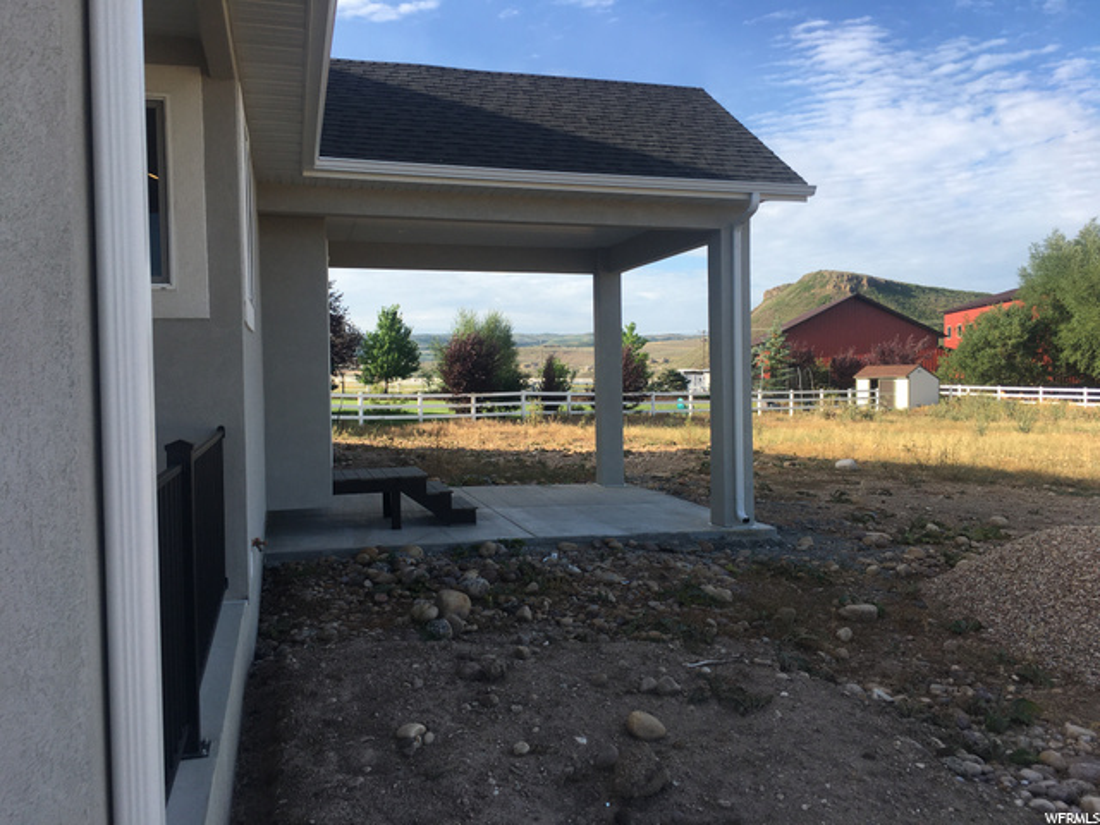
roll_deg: +0.7
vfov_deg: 48.2
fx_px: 922
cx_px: 550
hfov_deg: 61.7
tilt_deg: -0.2
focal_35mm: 29
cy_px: 412
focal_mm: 4.15
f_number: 2.2
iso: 25
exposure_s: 1/801
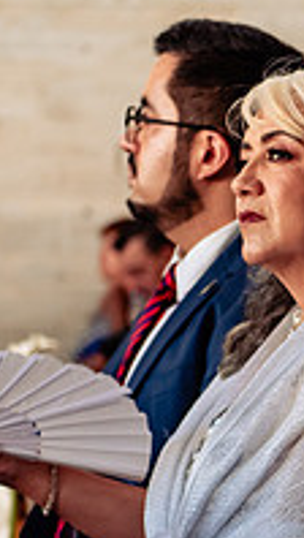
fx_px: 3139
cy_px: 374
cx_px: 524
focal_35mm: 220
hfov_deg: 5.5
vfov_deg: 9.8
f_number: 3.2
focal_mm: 70
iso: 800
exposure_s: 1/400
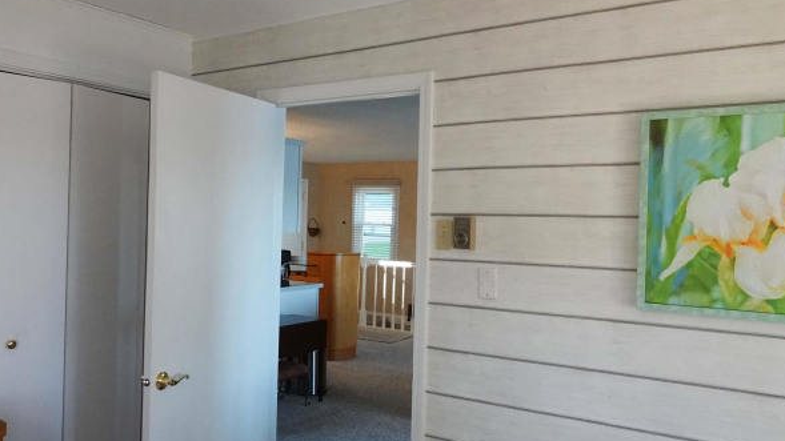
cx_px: 345
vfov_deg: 36.6
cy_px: 228
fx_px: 666
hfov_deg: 60.8
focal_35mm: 32
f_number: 3.2
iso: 1600
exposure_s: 1/400
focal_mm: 8.84
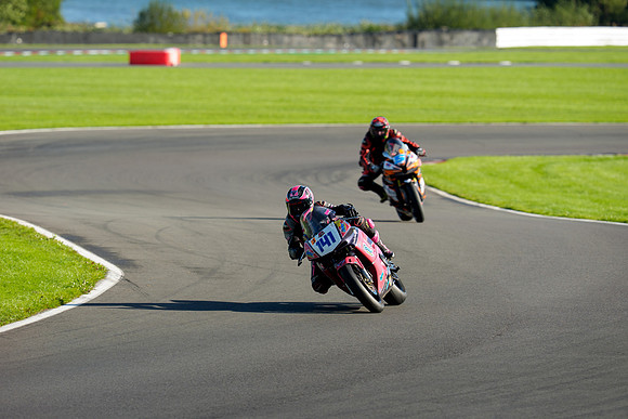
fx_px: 6979
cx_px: 314
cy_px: 210
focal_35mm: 400
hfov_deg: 5.2
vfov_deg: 3.4
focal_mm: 400
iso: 125
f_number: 6.3
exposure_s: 1/400
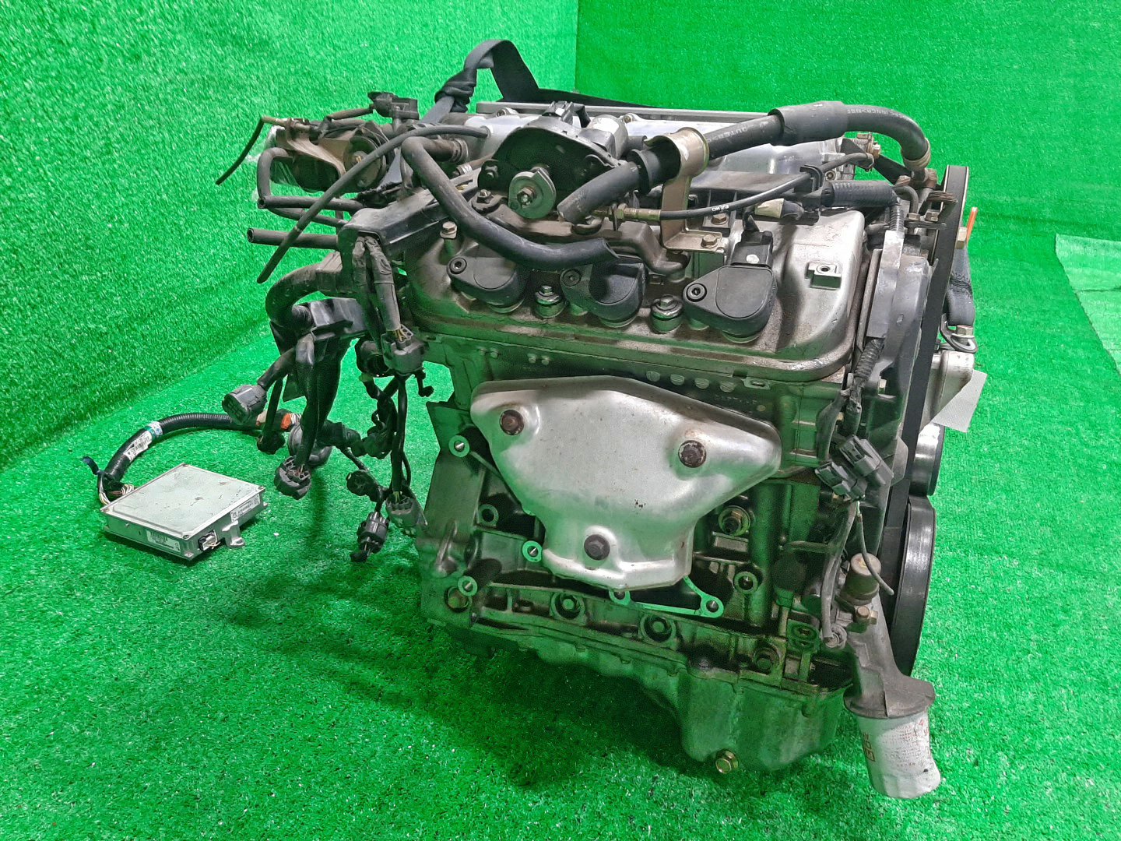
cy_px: 420
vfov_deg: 53.1
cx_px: 560
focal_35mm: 26
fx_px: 842
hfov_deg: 67.3
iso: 240
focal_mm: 3.93
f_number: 1.7
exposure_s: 1/50
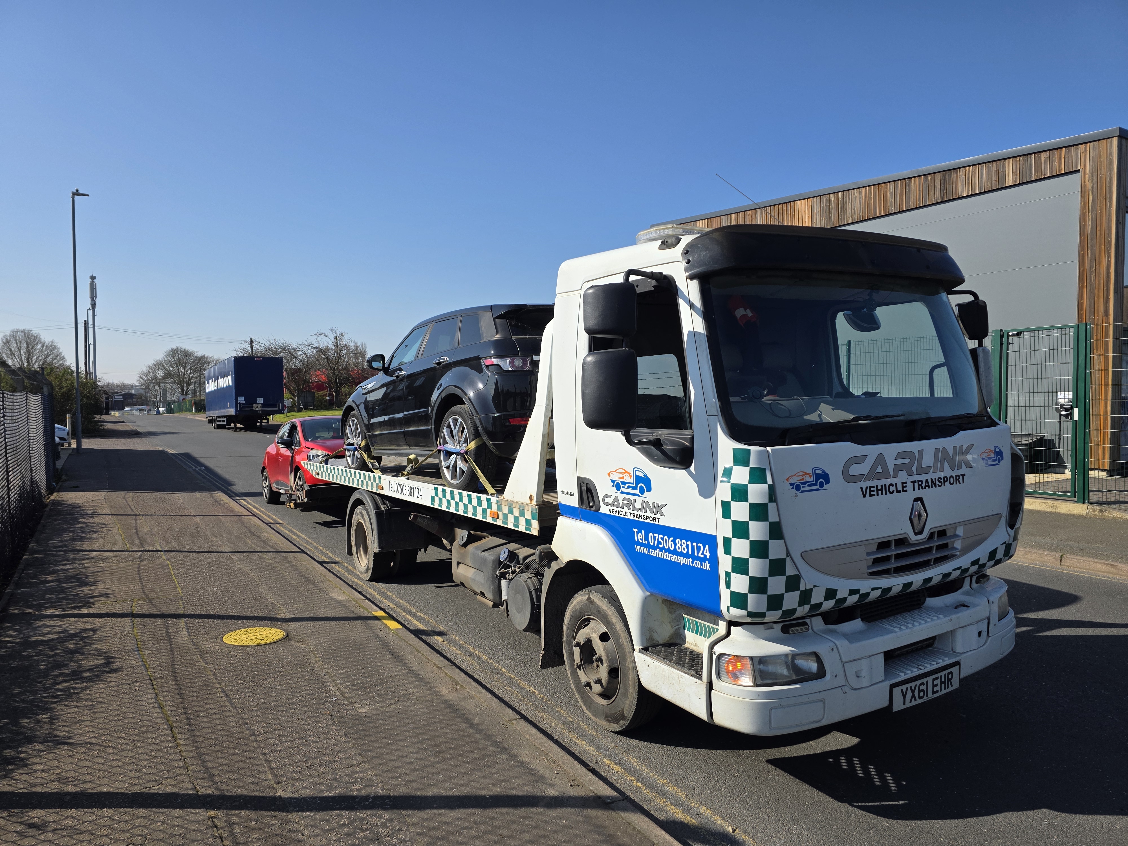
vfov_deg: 58.9
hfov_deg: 73.9
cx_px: 564
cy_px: 423
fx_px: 749
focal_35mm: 23
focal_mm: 6.3
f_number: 1.7
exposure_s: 1/6574
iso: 80
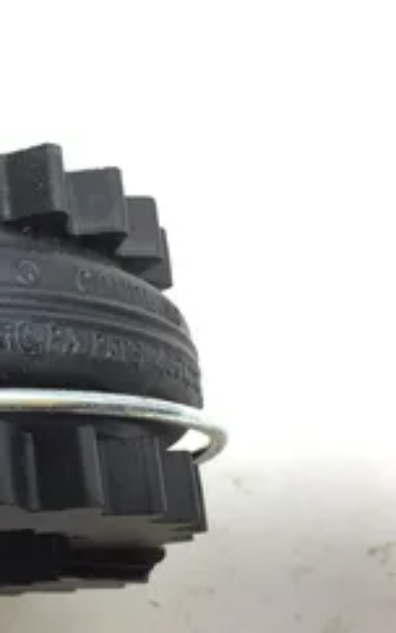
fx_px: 932
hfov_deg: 21.8
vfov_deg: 37.5
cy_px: 357
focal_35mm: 54
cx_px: -104
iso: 32
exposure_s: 1/60
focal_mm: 3.3
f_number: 2.4
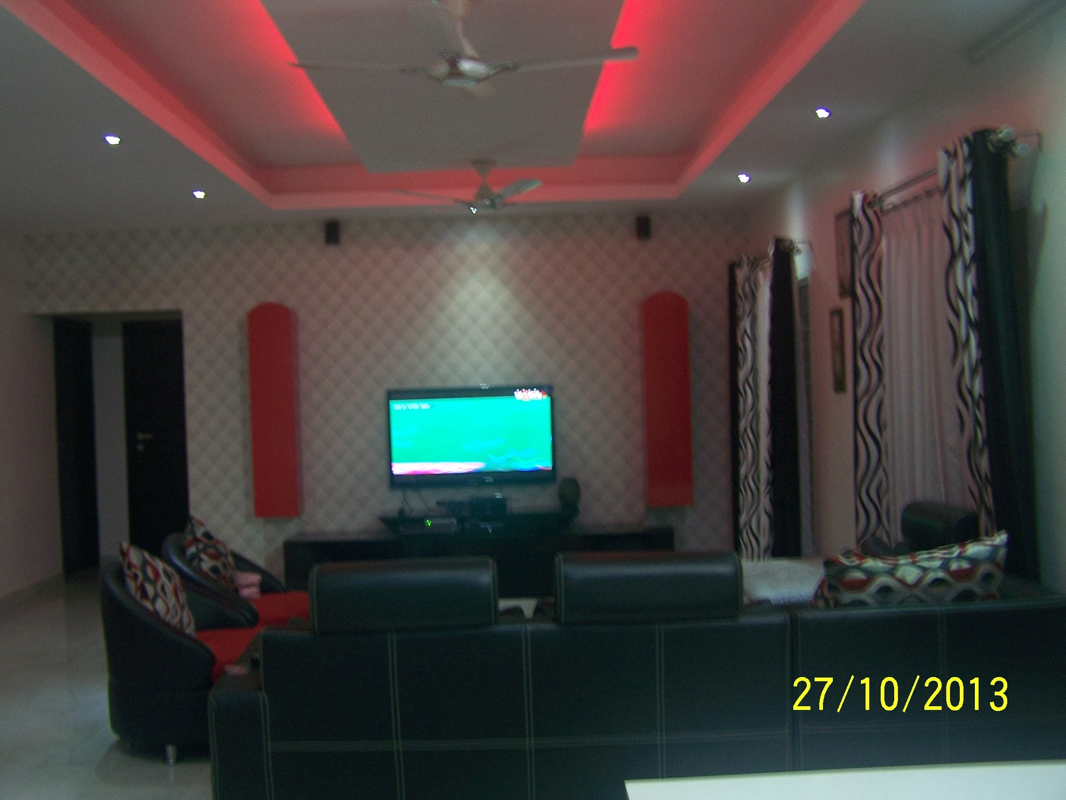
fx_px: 1170
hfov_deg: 49.0
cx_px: 533
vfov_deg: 37.7
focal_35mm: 38
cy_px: 400
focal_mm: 6.3
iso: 80
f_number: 2.8
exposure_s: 1/2
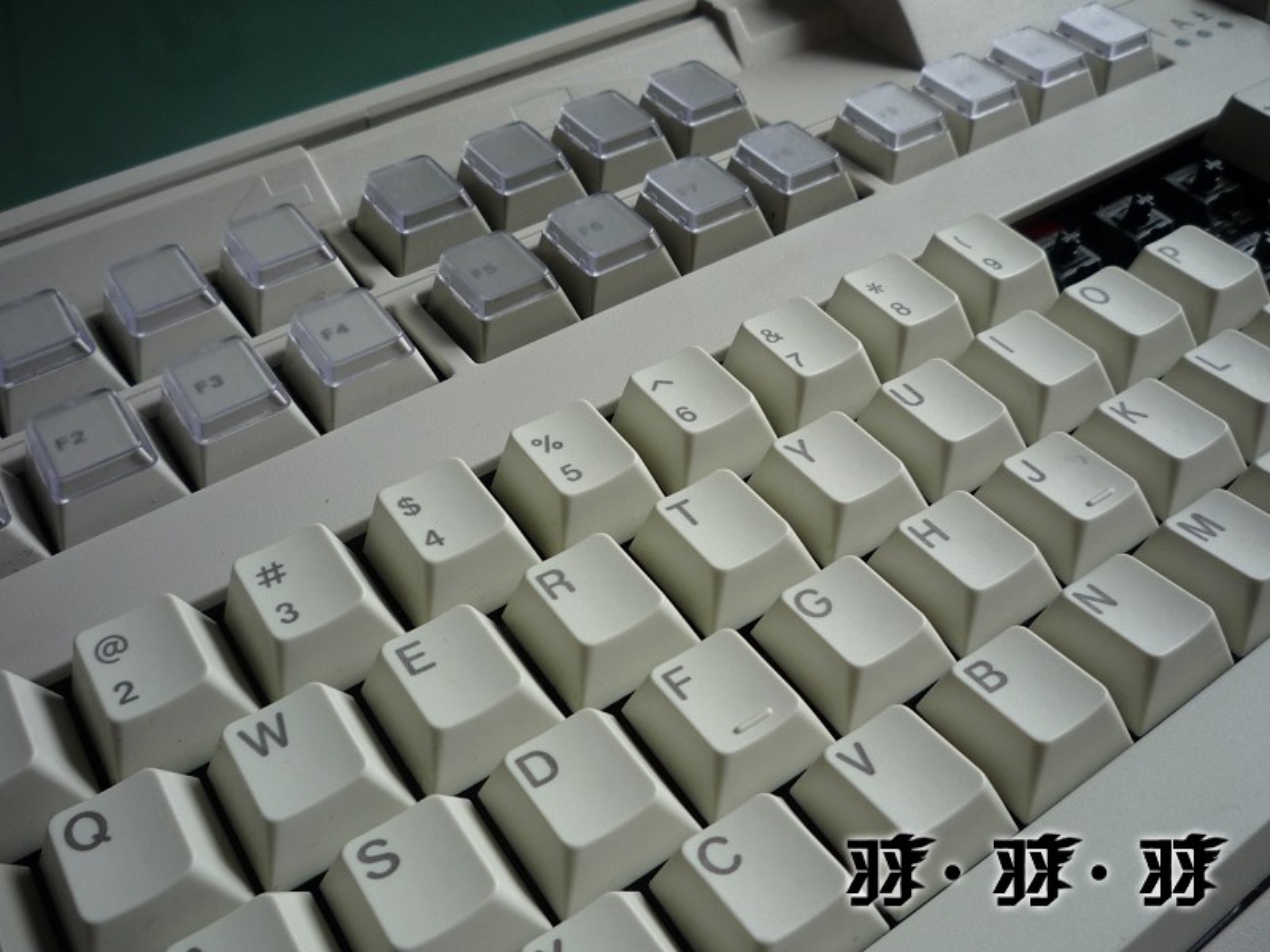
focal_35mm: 32
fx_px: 1174
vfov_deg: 44.2
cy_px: 476
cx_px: 635
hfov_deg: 56.8
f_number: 3.3
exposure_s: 1/30
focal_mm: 5.2
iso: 100
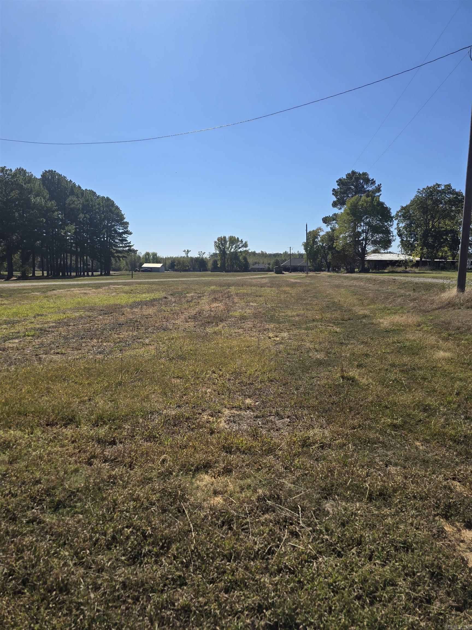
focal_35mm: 23
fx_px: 418
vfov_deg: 73.9
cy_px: 315
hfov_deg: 58.9
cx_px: 236
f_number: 1.7
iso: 12
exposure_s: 1/1195
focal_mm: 6.3
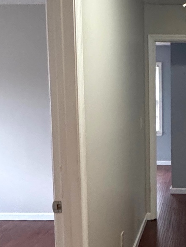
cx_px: 186
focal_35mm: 55
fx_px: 394
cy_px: 139
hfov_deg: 25.3
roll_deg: -0.7
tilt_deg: -5.3
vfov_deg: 34.9
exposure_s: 1/60
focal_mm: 2.22
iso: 500
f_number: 2.2
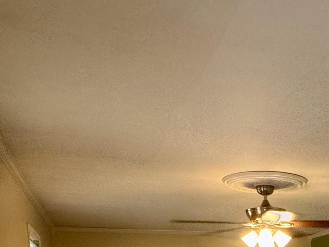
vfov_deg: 23.7
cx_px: 335
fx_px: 504
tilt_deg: -5.3
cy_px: 336
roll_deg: +1.1
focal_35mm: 53
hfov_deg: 32.9
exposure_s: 1/60
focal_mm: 2.22
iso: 160
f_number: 2.2
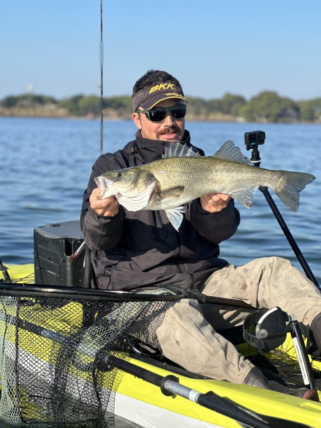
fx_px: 952
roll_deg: -1.9
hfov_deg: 19.1
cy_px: 214
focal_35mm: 77
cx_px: 160
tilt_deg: -5.4
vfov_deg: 25.3
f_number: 2.8
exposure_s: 1/550
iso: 32
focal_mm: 9
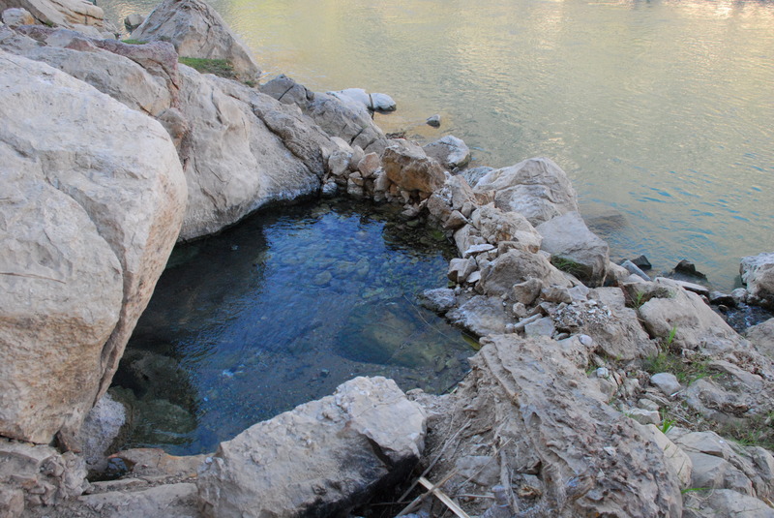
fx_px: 581
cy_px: 259
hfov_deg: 67.3
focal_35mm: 27
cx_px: 387
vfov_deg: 48.0
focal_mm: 18
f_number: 7.1
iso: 1000
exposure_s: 1/200
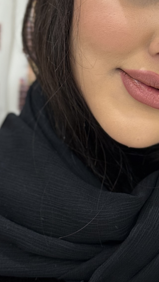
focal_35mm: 92
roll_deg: -2.6
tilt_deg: -4.5
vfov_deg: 22.7
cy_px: 44
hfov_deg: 13.0
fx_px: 690
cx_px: 156
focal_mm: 6.76
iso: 200
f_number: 1.78
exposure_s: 1/50
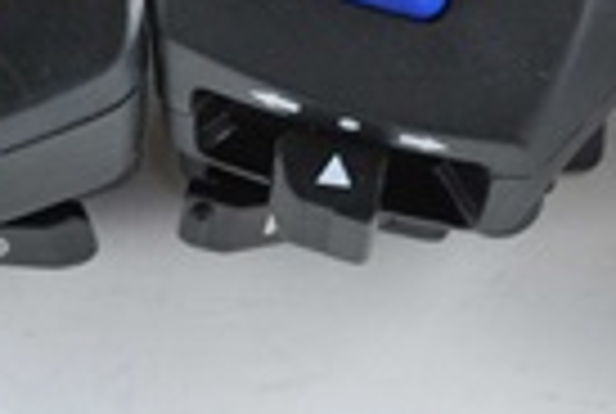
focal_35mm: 262
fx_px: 4493
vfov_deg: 5.3
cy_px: 14
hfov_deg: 7.8
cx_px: 200
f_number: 6.3
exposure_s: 1/25
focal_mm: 40
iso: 200
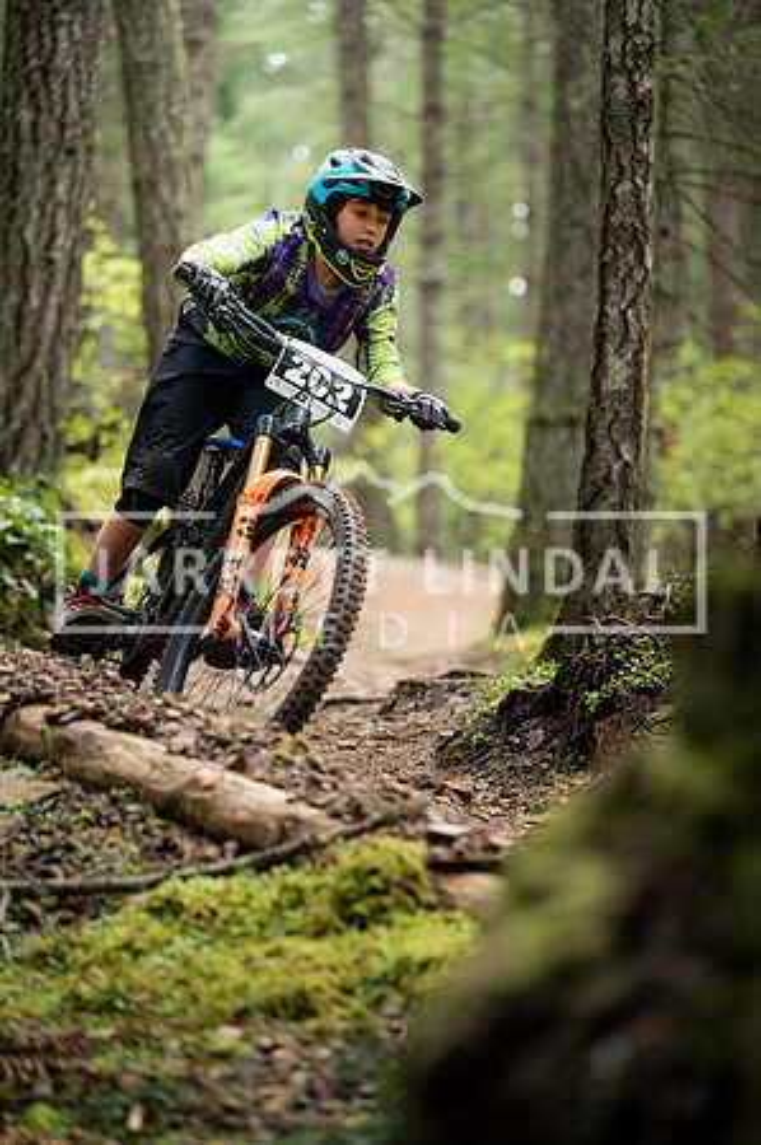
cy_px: 572
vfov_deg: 15.2
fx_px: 4290
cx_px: 380
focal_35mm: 135
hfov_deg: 10.1
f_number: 3.2
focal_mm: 135
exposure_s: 1/1250
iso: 1250
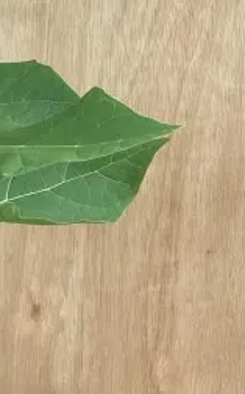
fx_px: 1199
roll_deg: +1.0
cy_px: 197
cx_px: -208
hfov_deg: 10.9
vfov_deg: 18.6
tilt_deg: -14.3
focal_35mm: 112
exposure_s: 1/211
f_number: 1.6
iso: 32
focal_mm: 4.2
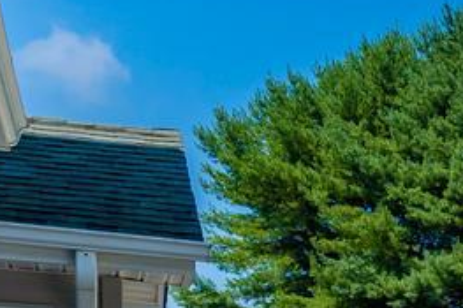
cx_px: 1188
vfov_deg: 11.6
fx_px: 1401
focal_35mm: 109
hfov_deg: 12.9
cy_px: 557
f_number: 8
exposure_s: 1/320
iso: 64
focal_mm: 14
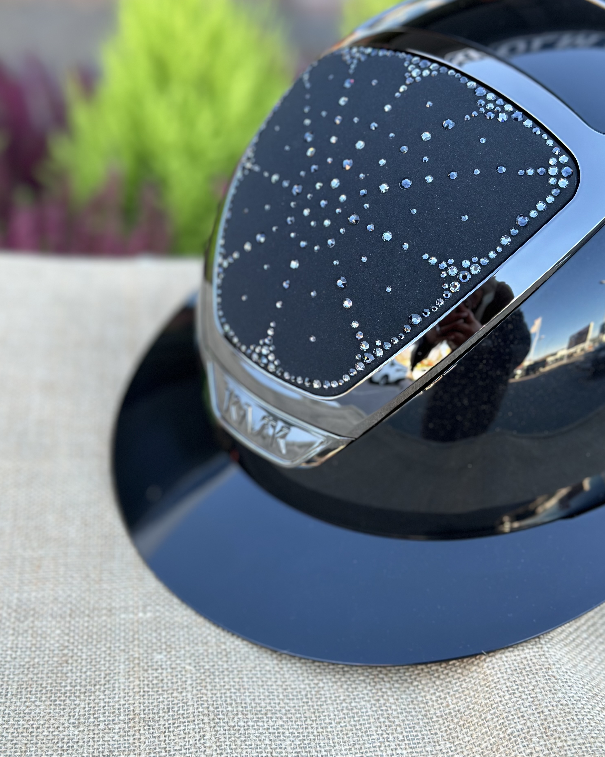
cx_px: 305
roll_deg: -2.3
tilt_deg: -30.6
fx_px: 1142
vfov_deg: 36.6
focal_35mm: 51
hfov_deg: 29.7
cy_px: 351
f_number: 1.78
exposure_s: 1/161
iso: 100
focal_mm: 6.86
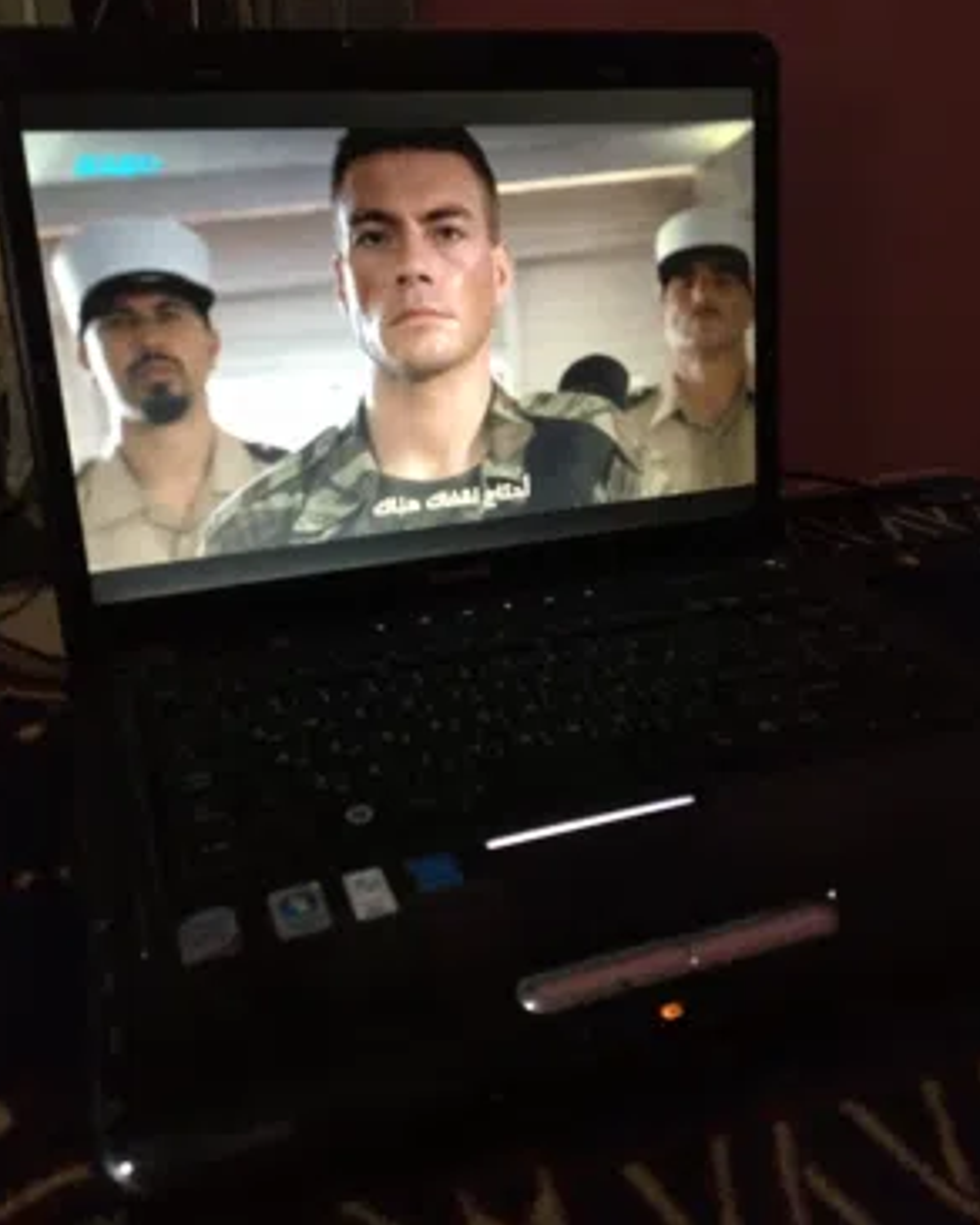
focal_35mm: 31
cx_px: 483
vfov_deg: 57.1
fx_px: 1124
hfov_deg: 47.1
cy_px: 557
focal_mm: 4.15
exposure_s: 1/17
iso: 200
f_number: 2.2
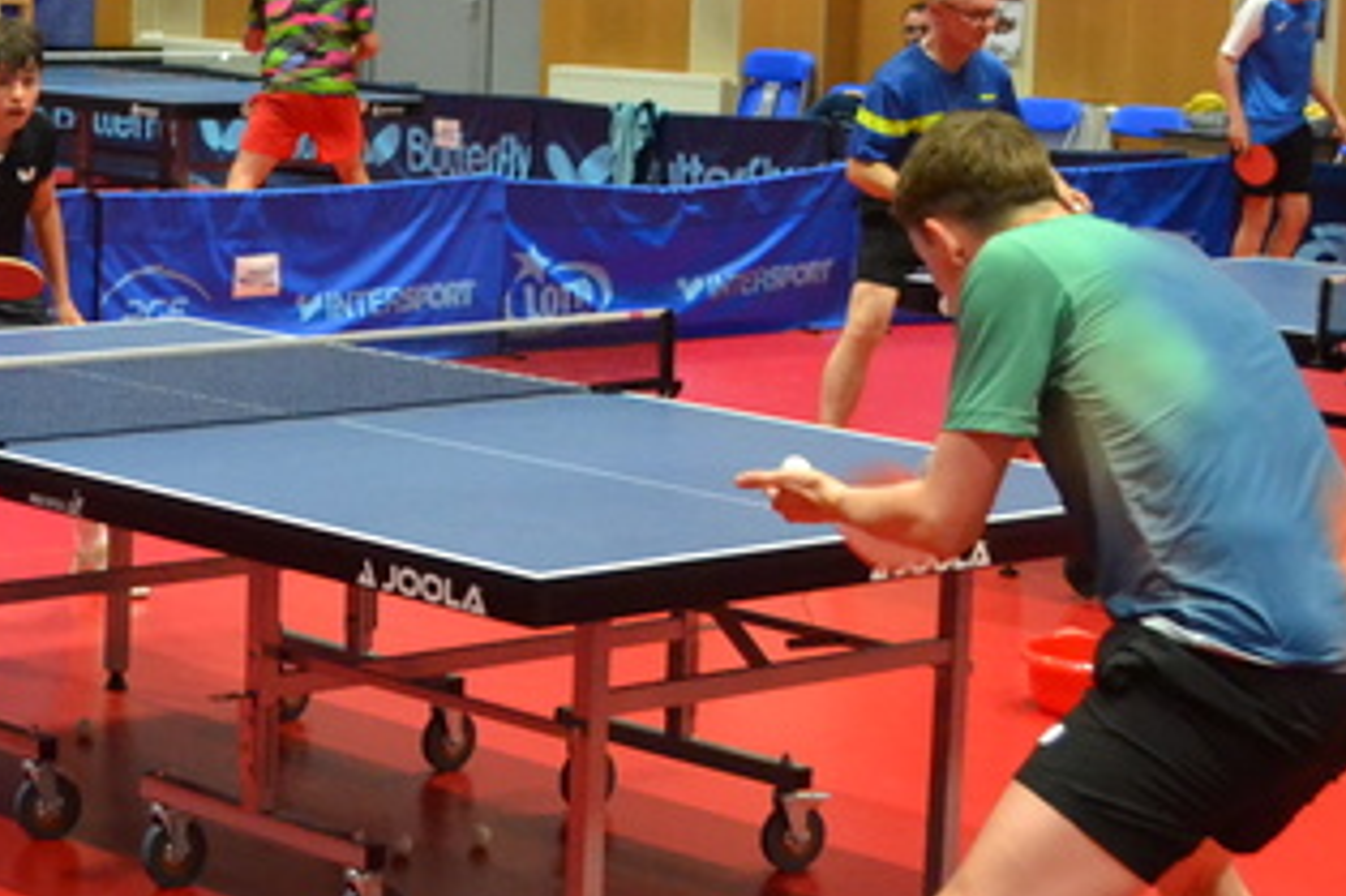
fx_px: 3662
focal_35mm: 98
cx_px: 144
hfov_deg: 20.4
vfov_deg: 13.9
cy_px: 403
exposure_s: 1/160
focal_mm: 24
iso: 3200
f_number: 4
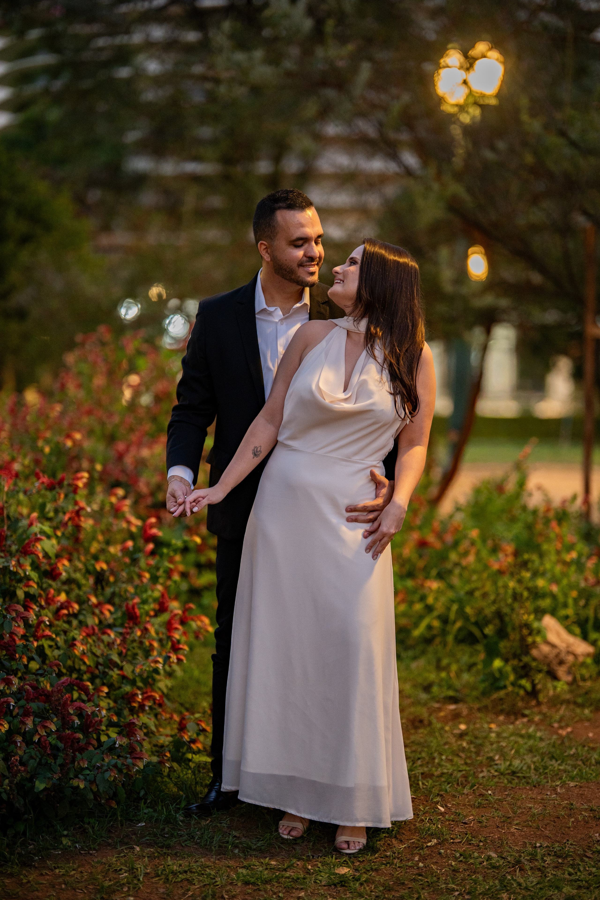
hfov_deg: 16.1
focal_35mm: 85
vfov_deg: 23.9
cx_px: 300
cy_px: 450
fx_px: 2125
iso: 1250
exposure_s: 1/100
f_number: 1.4
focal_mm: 85
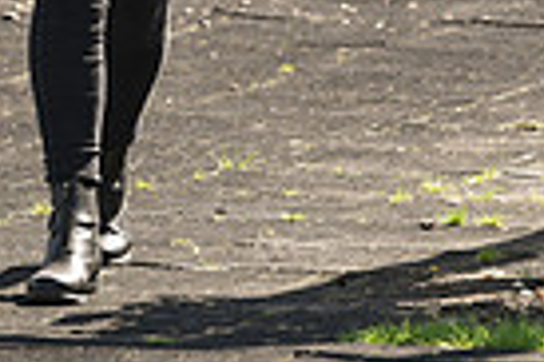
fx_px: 12784
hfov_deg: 2.4
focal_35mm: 847
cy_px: -360
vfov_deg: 1.6
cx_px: 123
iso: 400
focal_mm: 200
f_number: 5.6
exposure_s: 1/1000
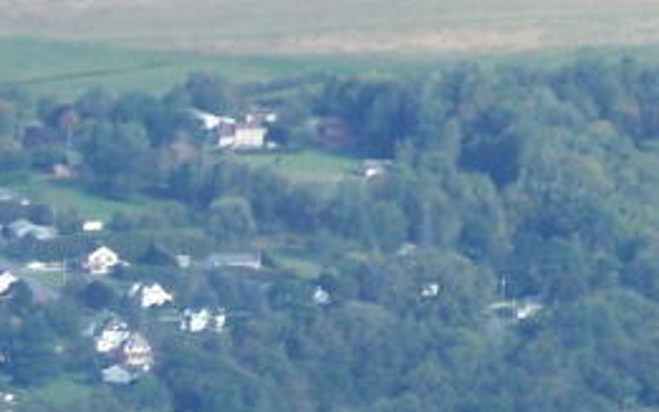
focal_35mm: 905
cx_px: -28
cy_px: 326
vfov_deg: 1.5
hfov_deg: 2.3
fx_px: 16250
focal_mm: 36.2
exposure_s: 1/400
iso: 80
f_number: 3.2
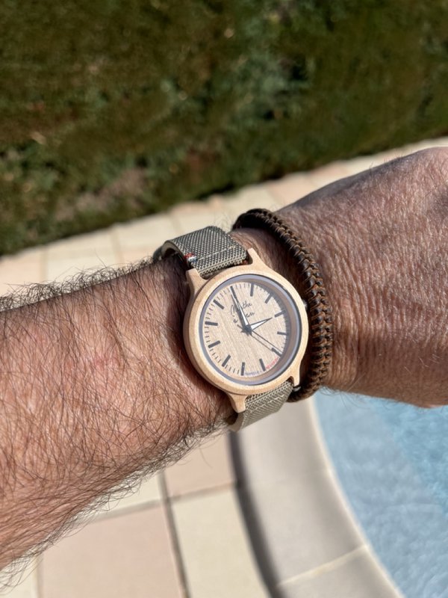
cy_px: 299
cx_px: 224
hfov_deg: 53.1
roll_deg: -1.8
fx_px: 449
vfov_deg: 67.3
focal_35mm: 26
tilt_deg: -36.7
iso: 50
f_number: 1.6
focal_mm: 5.1
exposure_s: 1/4651
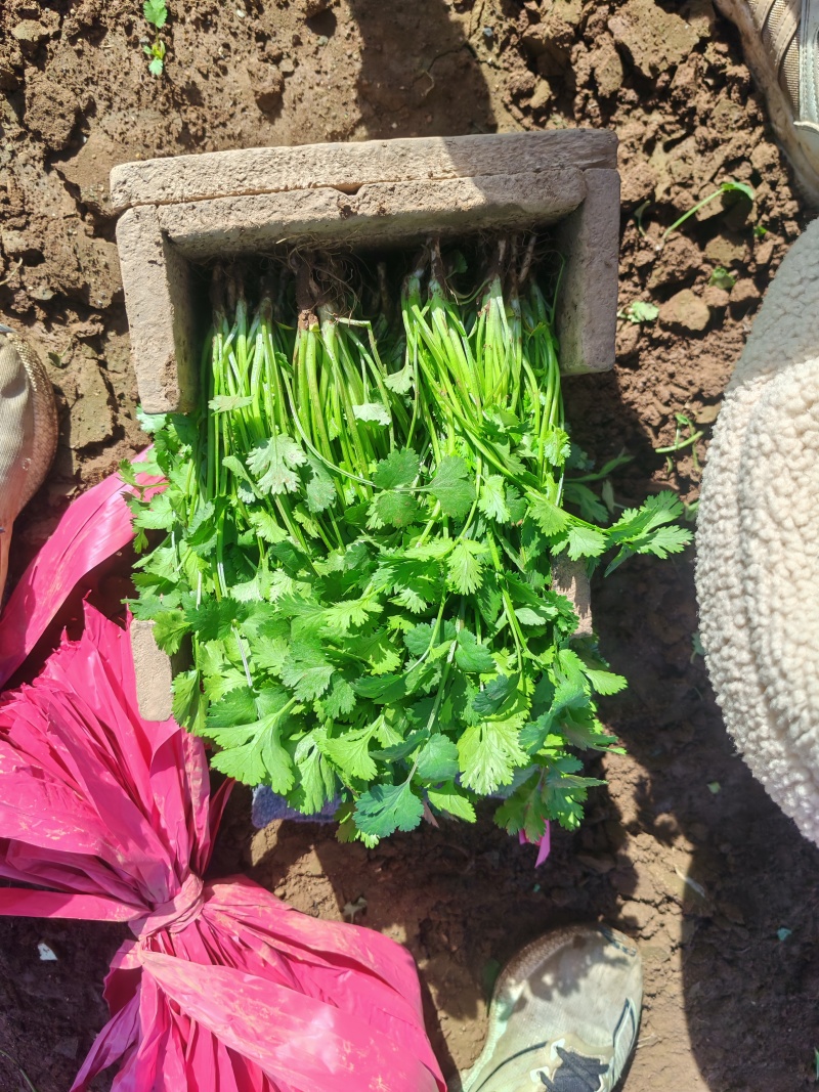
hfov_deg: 51.3
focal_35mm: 27
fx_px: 852
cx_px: 410
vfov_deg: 65.3
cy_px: 546
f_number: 1.95
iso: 50
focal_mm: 5.52
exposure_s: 1/1200
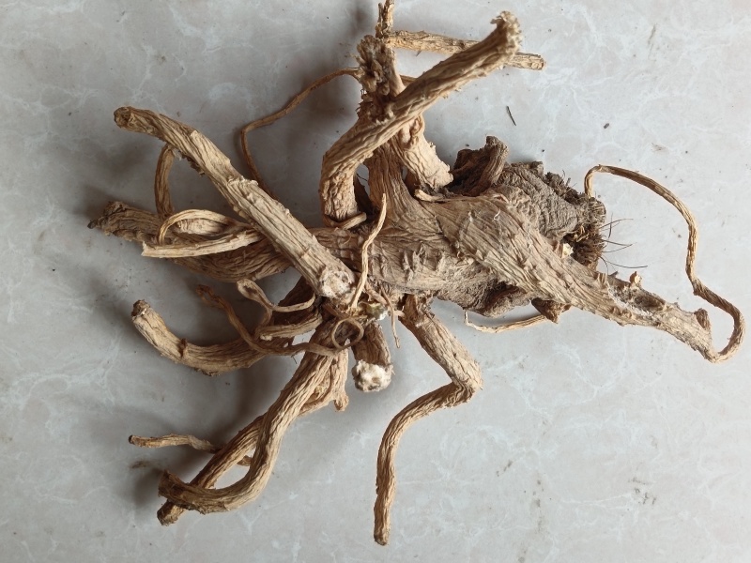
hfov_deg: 46.8
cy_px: 282
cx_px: 376
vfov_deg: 36.0
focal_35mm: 40
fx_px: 868
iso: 259
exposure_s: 1/100
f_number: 1.8
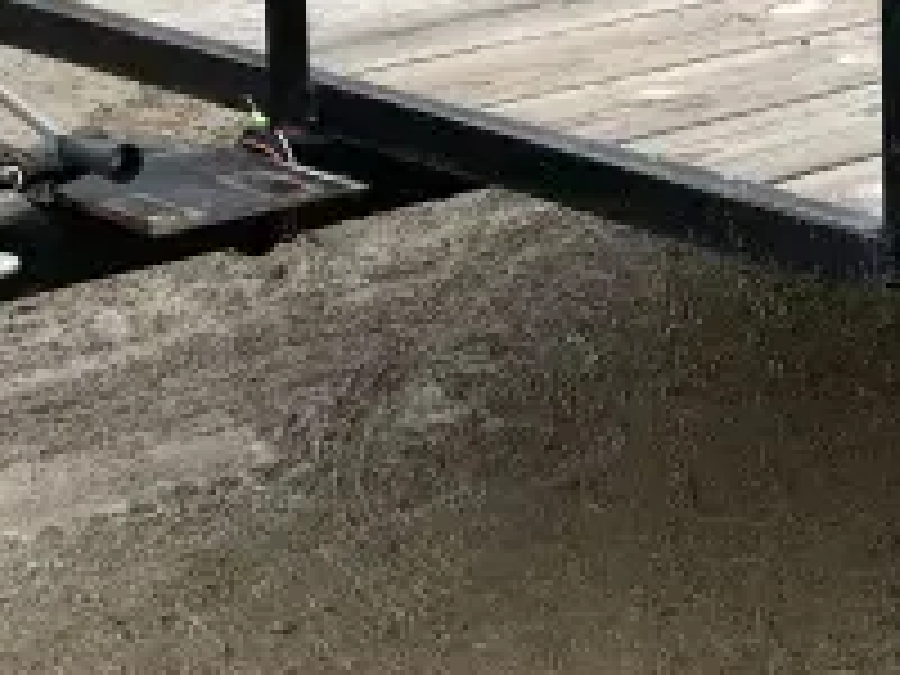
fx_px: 3250
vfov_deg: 11.7
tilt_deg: -18.8
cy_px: -27
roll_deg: +1.9
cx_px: 954
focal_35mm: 125
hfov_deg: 15.4
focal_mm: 4.2
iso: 32
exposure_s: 1/513
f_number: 1.6
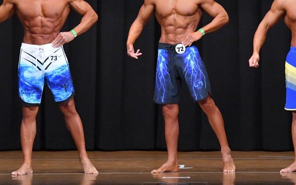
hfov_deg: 6.6
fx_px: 2558
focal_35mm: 317
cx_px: 202
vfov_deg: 4.1
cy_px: 62
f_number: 5.6
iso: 8000
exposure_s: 1/400
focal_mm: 145
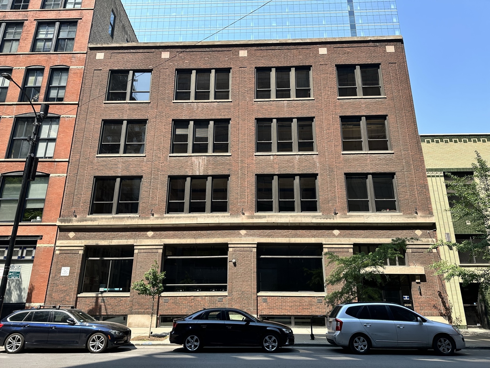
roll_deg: -0.1
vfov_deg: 56.8
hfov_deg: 71.6
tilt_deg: +16.6
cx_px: 245
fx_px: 340
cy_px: 184
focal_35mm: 24
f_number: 1.78
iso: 80
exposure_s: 1/1664
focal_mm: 6.86
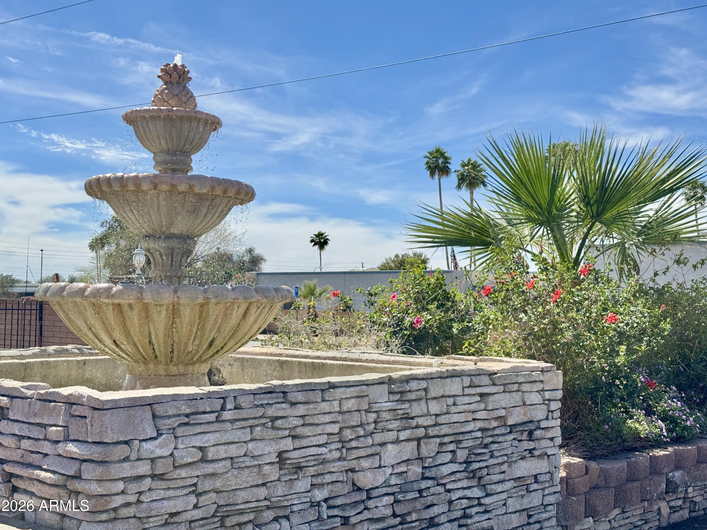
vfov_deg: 30.3
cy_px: 265
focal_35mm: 48
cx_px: 354
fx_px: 980
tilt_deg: +0.8
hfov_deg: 39.7
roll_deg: -0.6
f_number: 1.78
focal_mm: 6.76
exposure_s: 1/1818
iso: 64
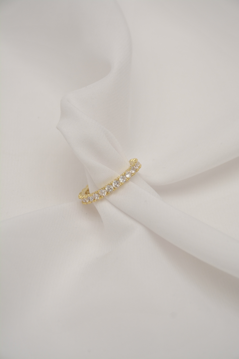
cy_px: 180
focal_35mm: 135
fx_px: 1344
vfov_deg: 15.2
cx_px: 120
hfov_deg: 10.2
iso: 500
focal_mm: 90
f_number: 8
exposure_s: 1/1000
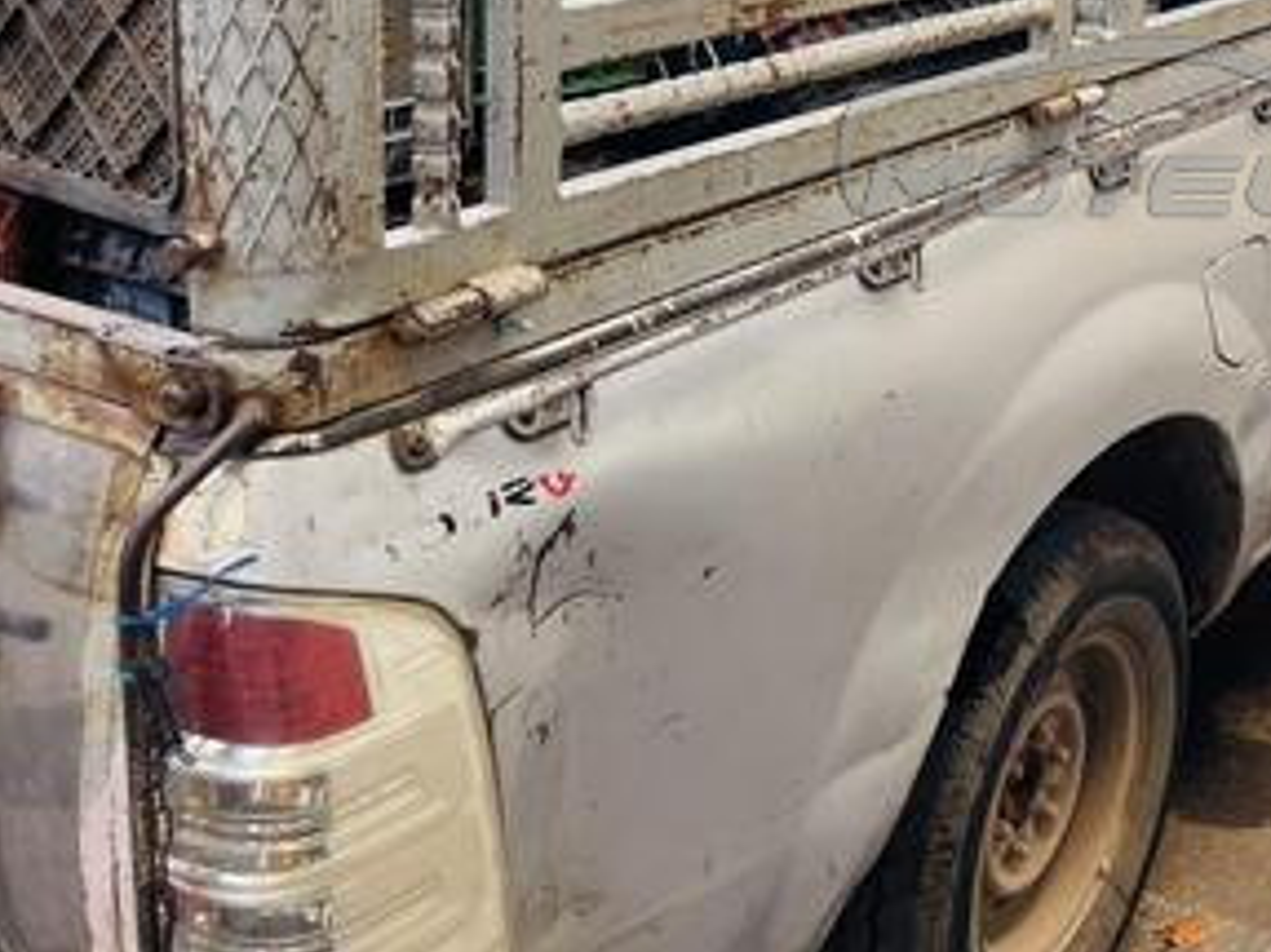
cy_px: 126
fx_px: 2165
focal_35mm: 59
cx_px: 1227
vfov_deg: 24.2
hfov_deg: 30.7
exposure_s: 1/421
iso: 32
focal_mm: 4.2
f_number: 1.6
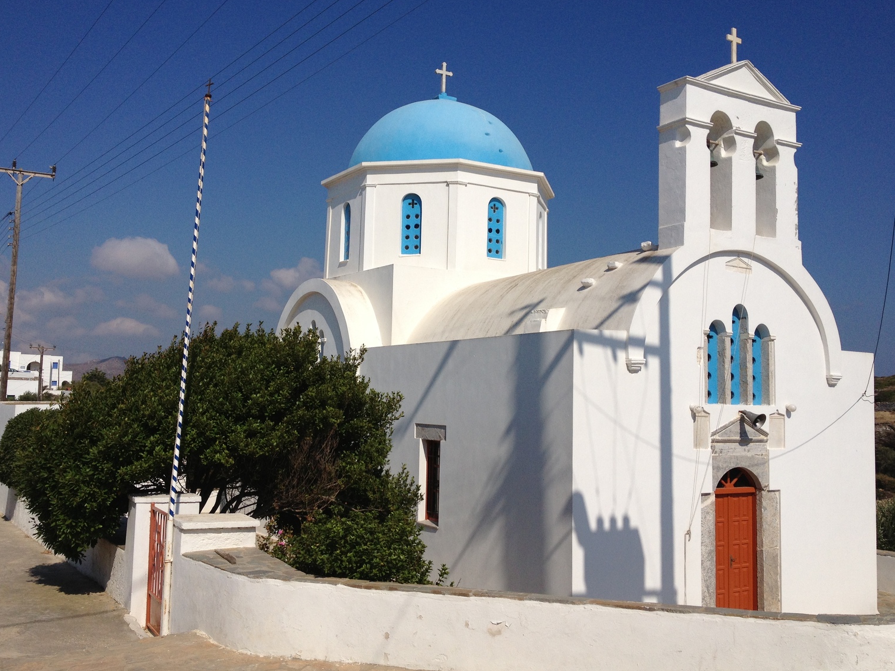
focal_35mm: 37
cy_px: 321
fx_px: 956
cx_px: 433
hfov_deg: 50.1
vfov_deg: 38.6
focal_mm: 4.28
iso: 50
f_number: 2.4
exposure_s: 1/5025
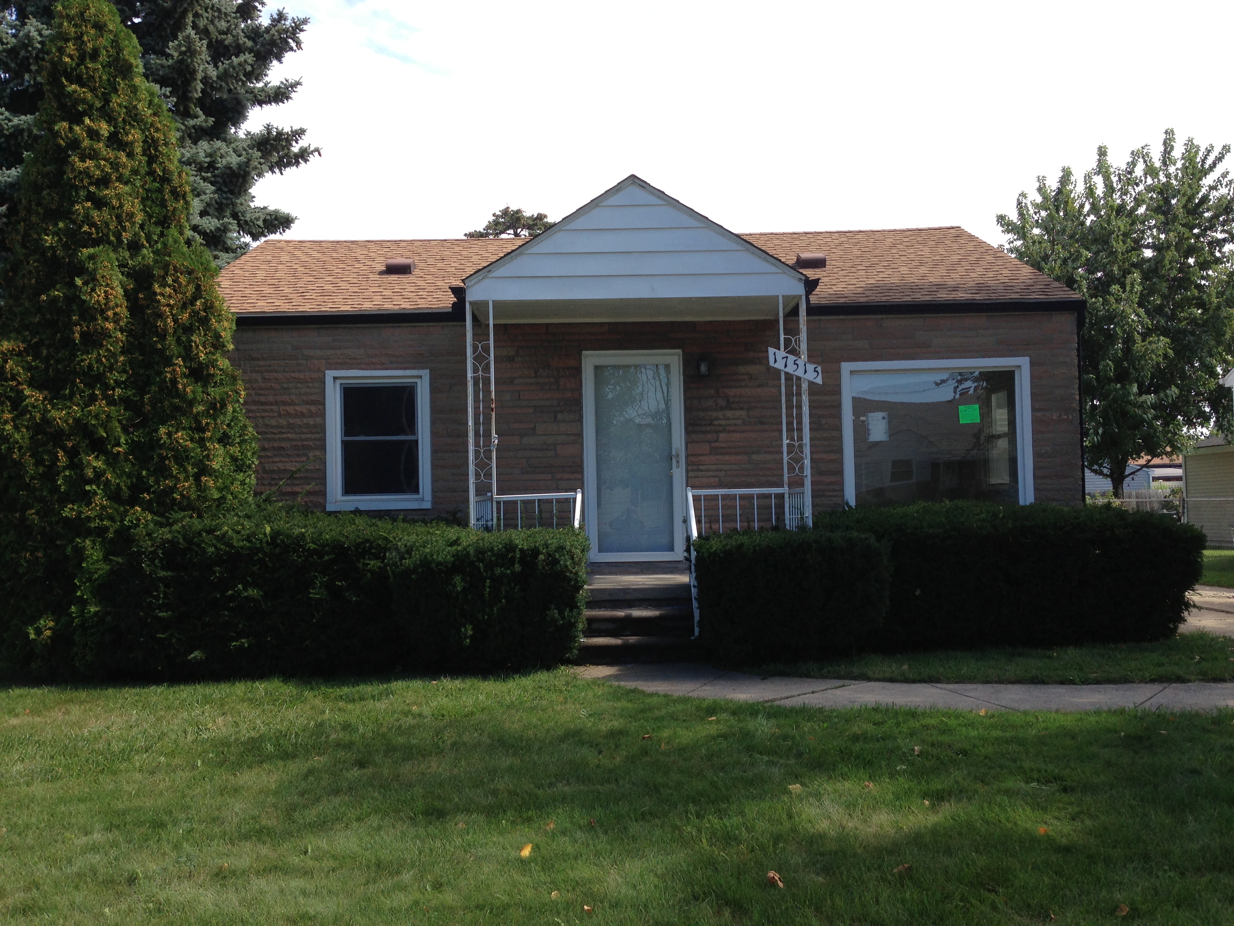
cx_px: 617
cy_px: 463
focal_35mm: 33
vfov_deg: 42.9
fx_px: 1176
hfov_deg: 55.4
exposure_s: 1/686
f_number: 2.4
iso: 50
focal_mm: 4.13
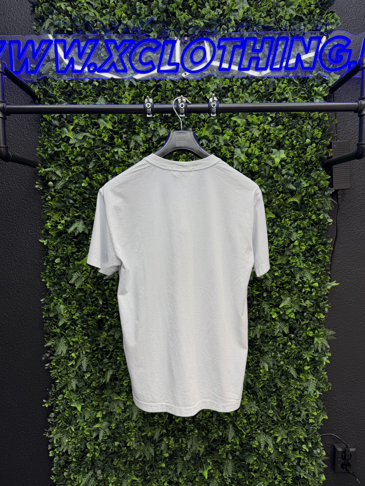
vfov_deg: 71.6
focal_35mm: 24
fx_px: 337
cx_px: 182
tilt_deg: -4.9
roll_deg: -0.9
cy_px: 243
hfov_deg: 56.8
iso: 64
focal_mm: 6.76
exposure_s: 1/84
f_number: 1.78
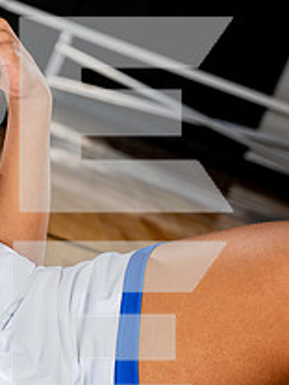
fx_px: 1848
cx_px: -239
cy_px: 116
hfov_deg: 8.6
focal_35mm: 166
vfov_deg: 11.9
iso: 200
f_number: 5.6
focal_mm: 62
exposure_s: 1/250
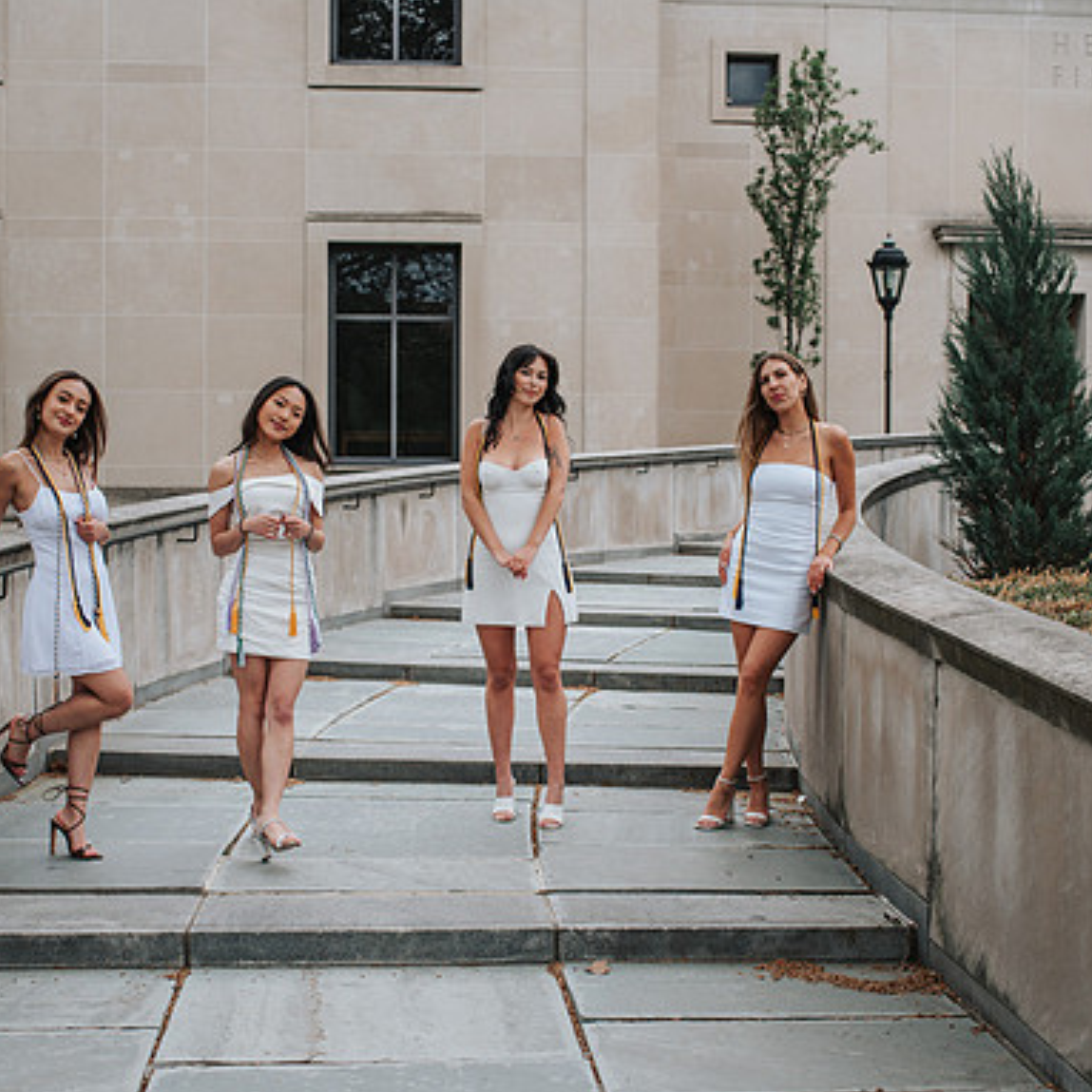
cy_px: 549
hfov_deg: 37.5
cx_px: 470
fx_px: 1606
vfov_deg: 37.6
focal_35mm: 45
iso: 100
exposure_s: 1/500
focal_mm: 35
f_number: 3.5
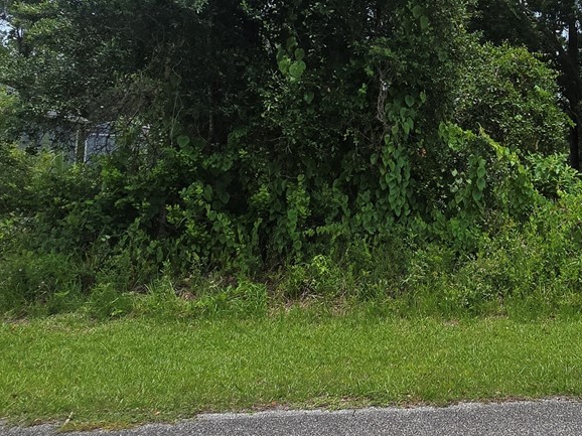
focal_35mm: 36
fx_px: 605
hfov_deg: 46.8
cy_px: 103
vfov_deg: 38.5
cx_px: 514
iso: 50
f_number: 2.2
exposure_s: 1/1989
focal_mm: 2.2
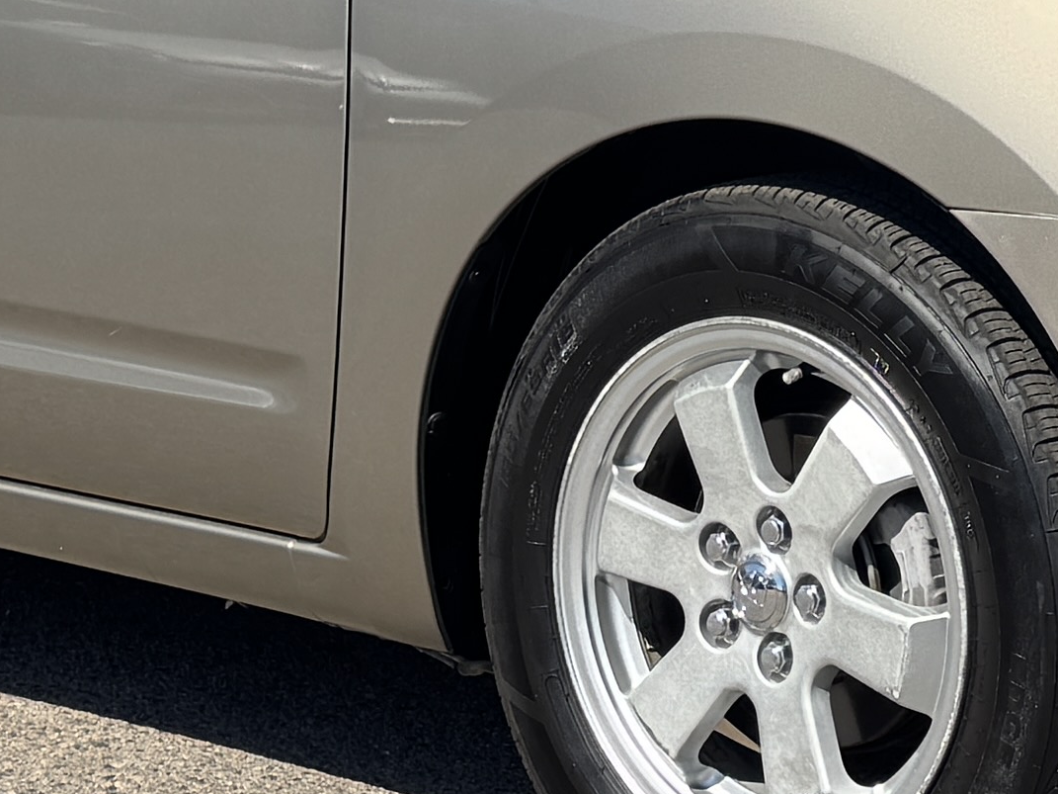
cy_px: -131
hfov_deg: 15.3
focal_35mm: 128
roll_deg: -0.9
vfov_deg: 11.4
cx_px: 802
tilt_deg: -1.1
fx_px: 3912
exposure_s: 1/2604
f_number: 1.78
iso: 80
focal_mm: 6.76
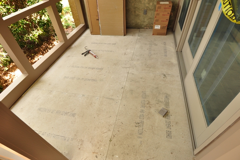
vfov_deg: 67.2
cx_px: 120
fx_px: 120
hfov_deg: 90.1
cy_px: 80
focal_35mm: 18
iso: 200
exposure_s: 1/25
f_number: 6.3
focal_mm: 12
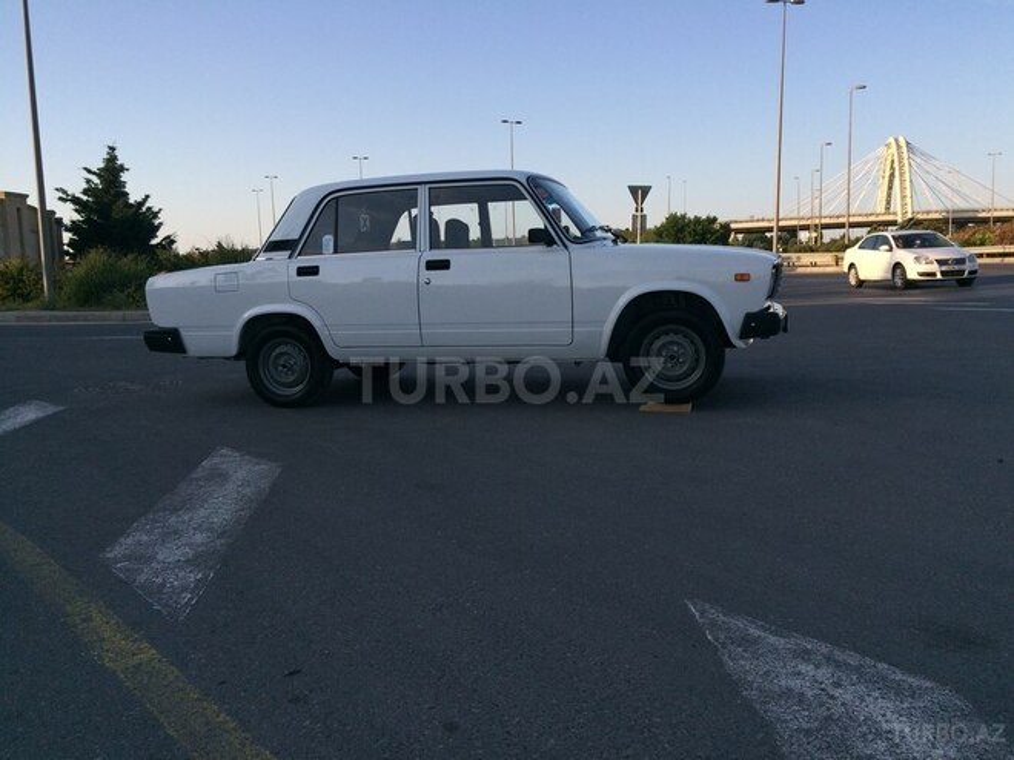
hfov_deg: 61.7
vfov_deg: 48.2
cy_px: 380
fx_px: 849
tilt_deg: -7.0
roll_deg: +2.4
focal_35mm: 29
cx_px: 507
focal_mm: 4.15
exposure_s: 1/1282
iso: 32
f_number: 2.2
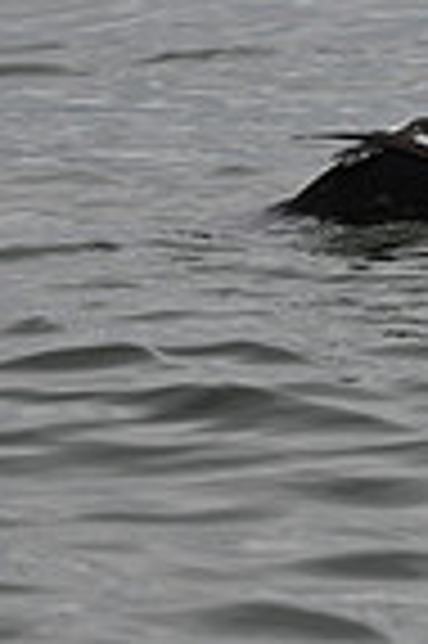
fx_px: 43508
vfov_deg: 0.8
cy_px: 444
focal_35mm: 2434
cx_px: 644
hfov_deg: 0.6
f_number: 6.3
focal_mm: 600
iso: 200
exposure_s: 1/640
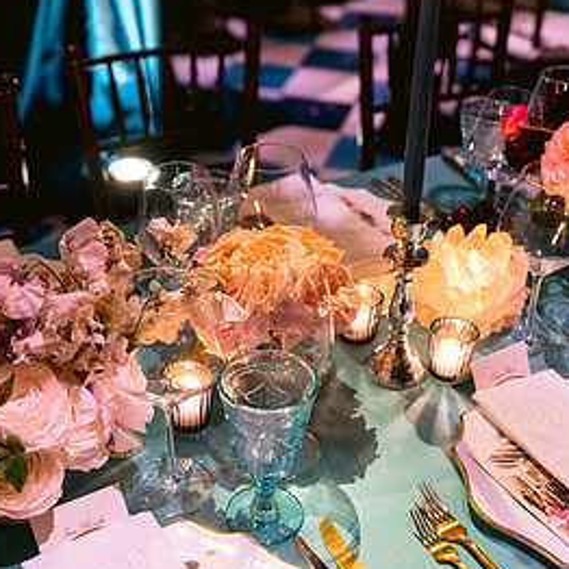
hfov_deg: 33.4
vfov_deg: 33.4
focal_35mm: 51
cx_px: 263
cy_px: 321
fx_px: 948
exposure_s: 1/40
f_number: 2.8
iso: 1600
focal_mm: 35
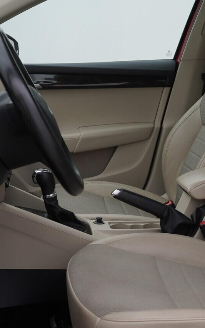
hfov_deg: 20.6
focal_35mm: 62
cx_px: 183
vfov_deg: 32.9
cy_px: 181
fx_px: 554
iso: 125
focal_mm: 24
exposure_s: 1/60
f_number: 4
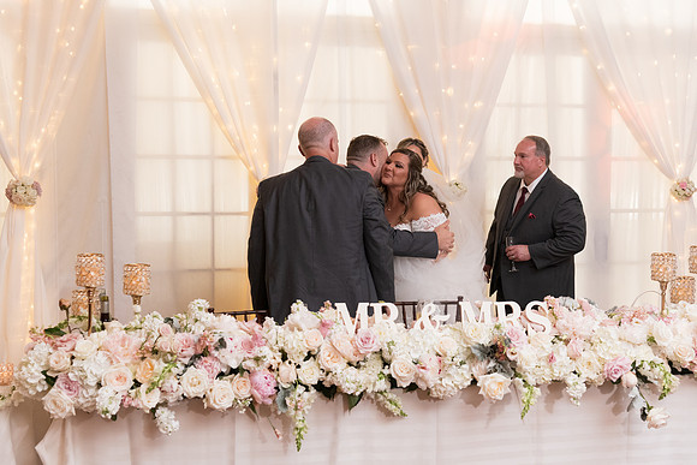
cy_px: 232
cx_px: 336
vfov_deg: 26.5
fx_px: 987
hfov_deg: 38.9
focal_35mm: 51
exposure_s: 1/125
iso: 1800
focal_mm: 48
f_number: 5
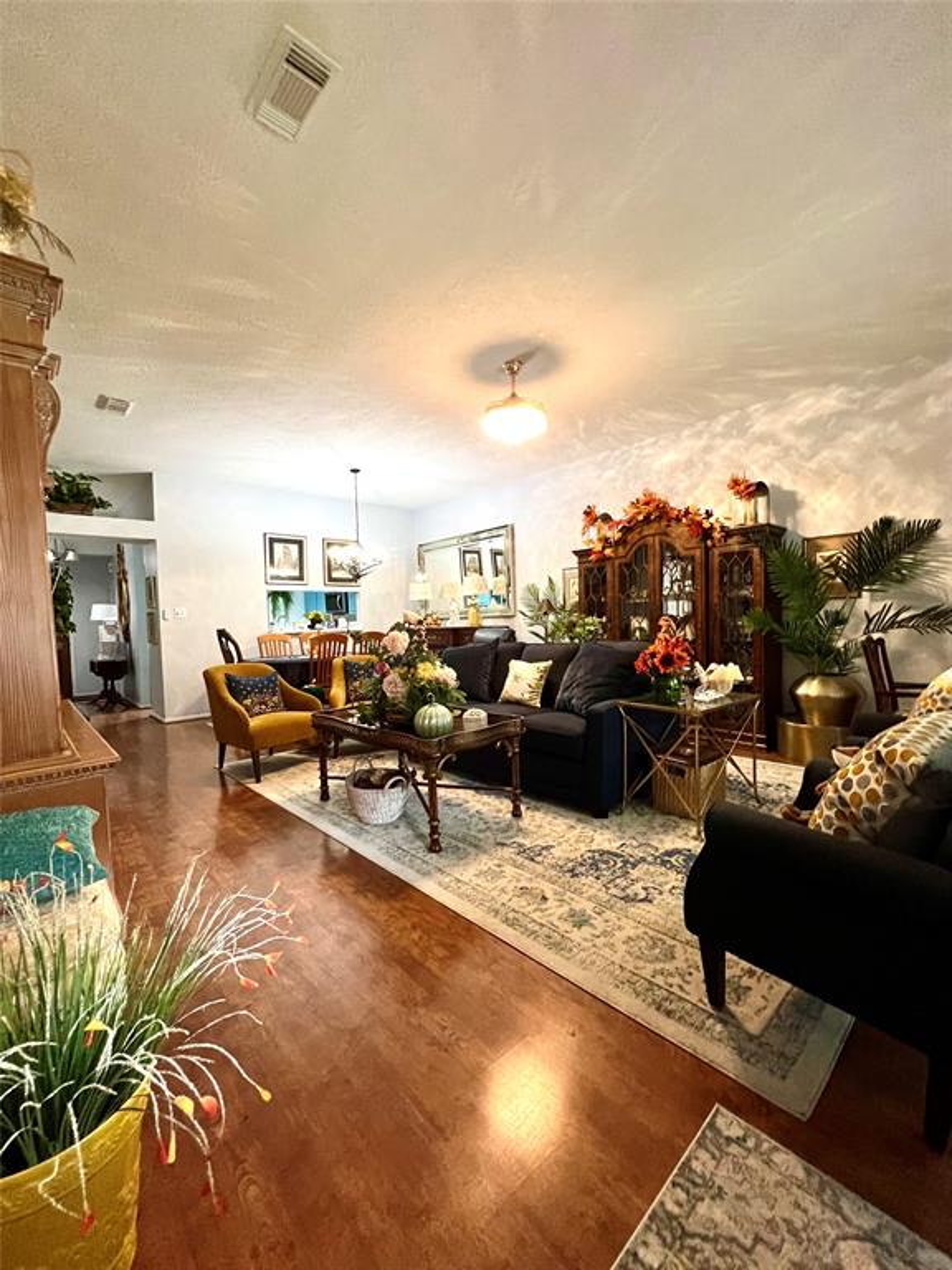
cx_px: 476
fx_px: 477
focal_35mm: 13
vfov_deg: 106.2
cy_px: 635
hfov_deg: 89.9
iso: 400
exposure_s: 1/60
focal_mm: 1.57
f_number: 1.8
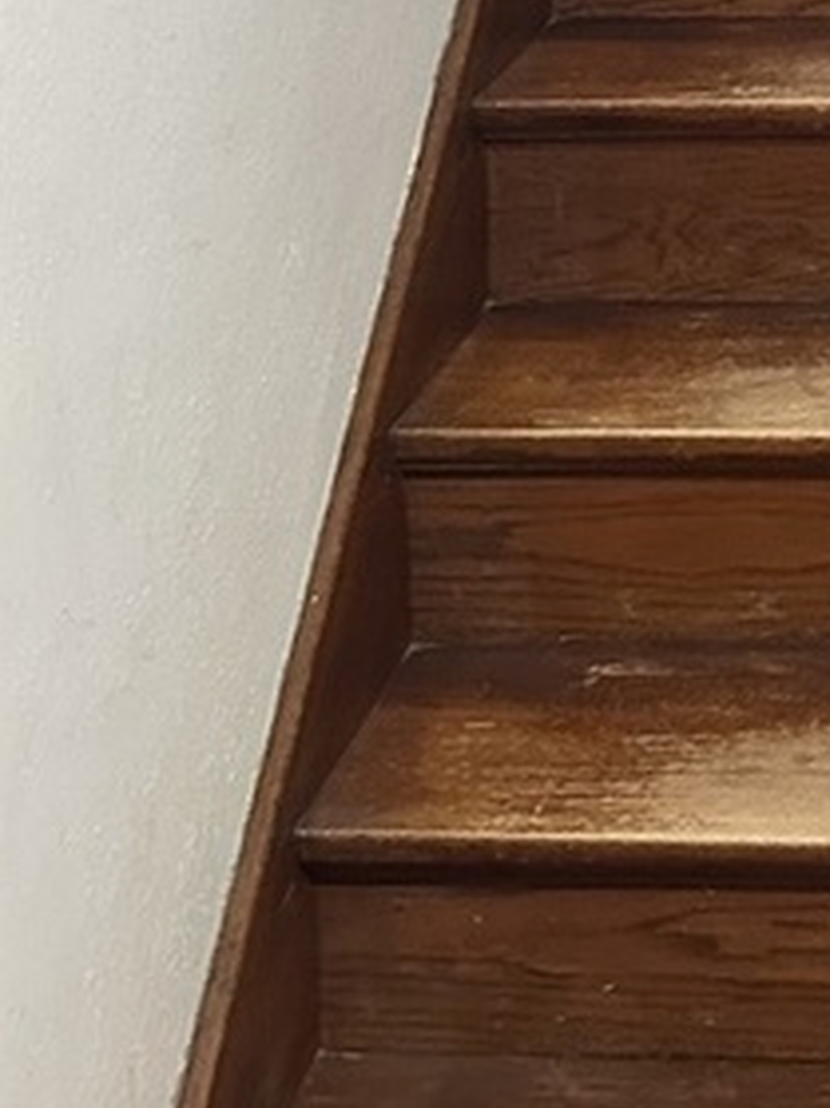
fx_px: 2975
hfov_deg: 15.1
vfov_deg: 19.3
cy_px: -369
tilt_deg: -6.5
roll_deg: +0.5
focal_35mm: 93
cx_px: 1120
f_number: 1.78
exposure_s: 1/40
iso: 640
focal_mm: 6.86
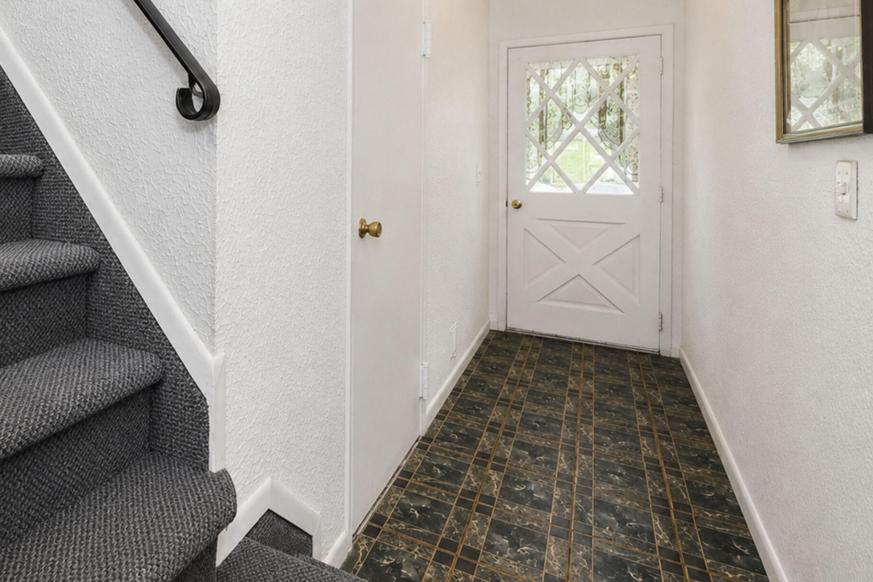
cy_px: 196
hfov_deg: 78.6
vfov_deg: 58.2
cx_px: 292
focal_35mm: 21
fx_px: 509
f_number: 8
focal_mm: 10
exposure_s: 1/100
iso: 2000
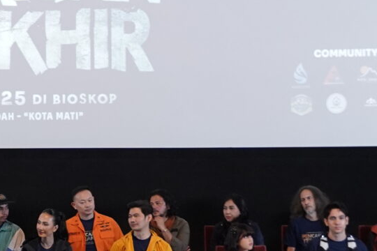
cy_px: -3
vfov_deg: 9.3
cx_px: -14
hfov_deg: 13.7
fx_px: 1539
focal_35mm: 147
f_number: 3.2
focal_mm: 31
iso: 3200
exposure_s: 1/50
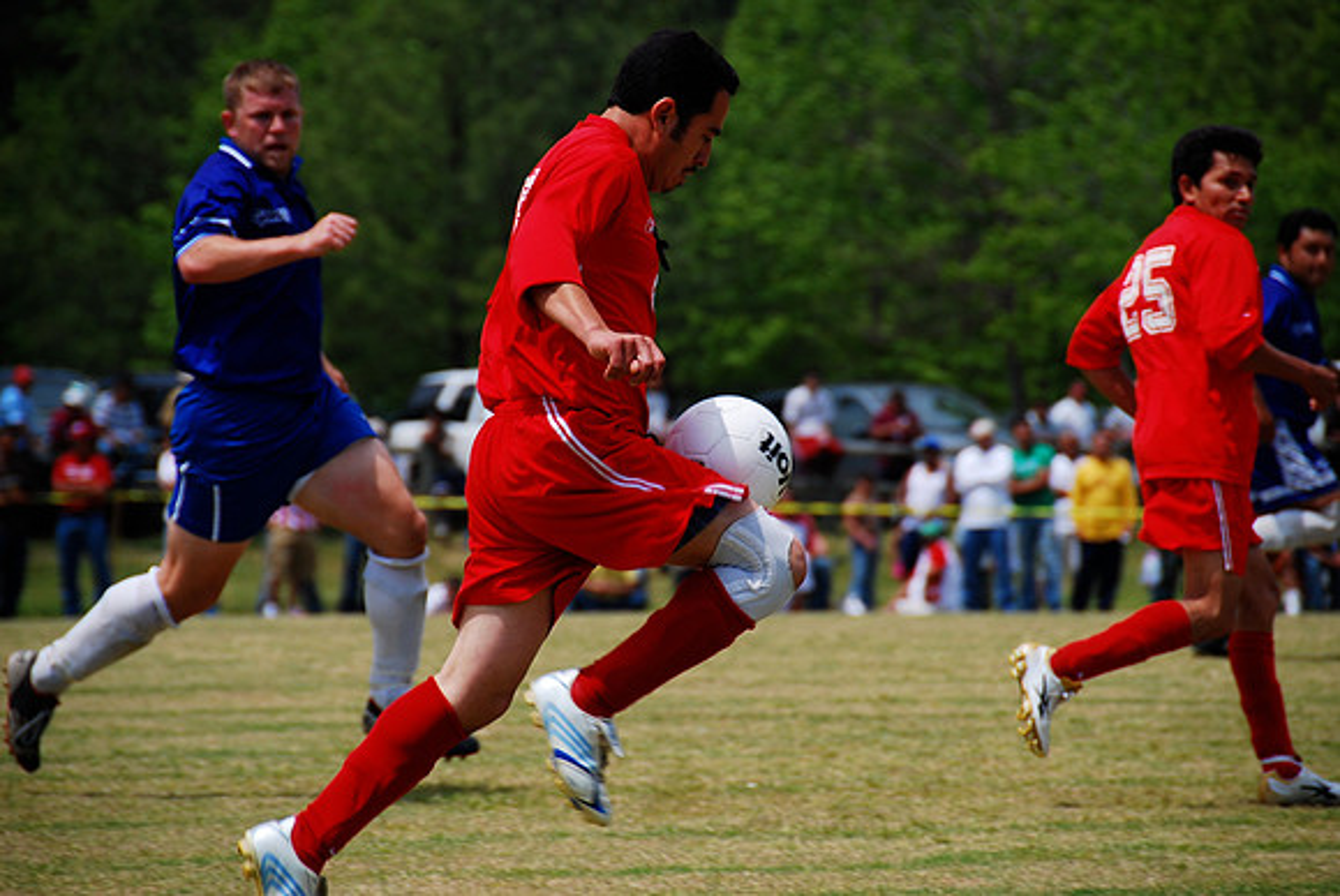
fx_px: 9501
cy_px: 448
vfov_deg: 5.4
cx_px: 670
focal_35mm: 255
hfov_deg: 8.1
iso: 100
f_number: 5.6
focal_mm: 170
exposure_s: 1/500
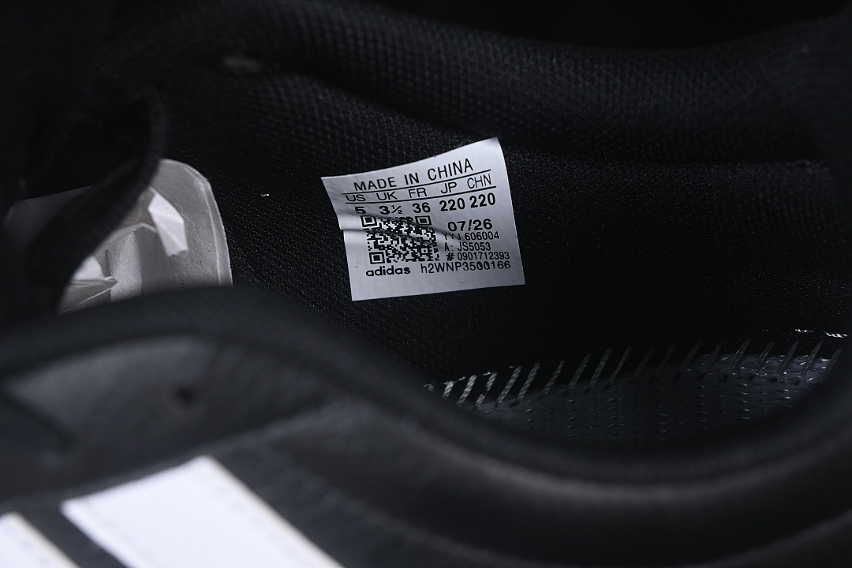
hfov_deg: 27.0
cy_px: 284
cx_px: 426
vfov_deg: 18.2
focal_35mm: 75
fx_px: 1775
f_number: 6.3
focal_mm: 50
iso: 160
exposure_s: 1/60
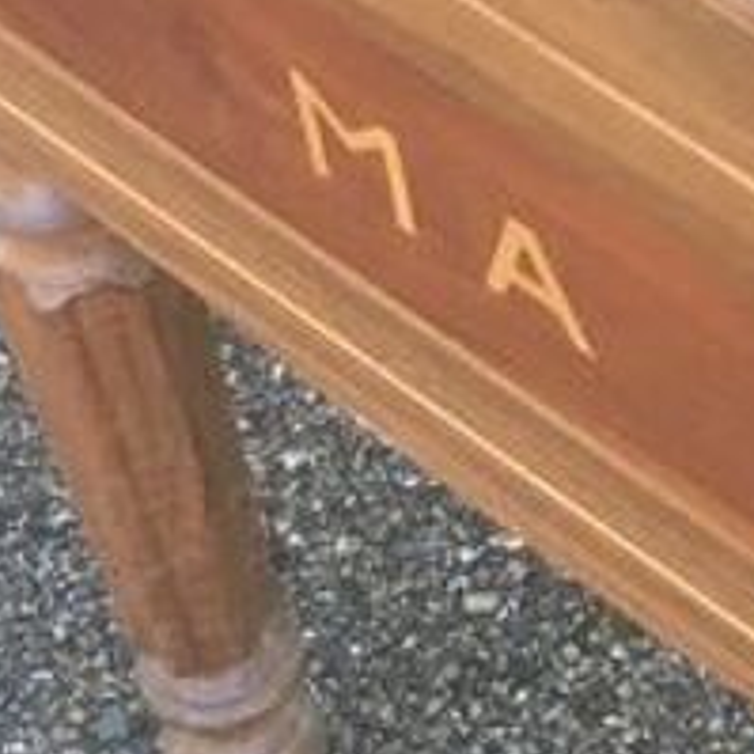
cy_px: 203
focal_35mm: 172
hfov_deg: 9.9
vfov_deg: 10.1
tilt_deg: -54.1
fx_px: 4239
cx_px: 1129
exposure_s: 1/33
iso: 25
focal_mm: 4.15
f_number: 2.2
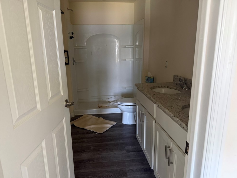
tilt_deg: -13.6
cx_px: 114
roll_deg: +1.2
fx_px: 171
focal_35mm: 25
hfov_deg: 69.4
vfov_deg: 54.9
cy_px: 92
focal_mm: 6.76
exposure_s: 1/60
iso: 320
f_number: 1.78
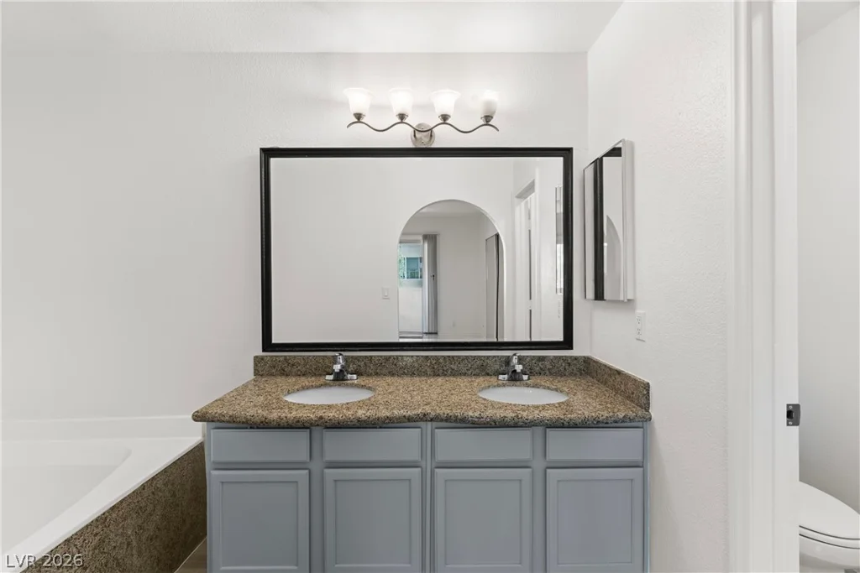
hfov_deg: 93.3
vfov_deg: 70.5
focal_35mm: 17
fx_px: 406
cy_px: 286
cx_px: 430
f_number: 8
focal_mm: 17
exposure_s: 1/8
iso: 400
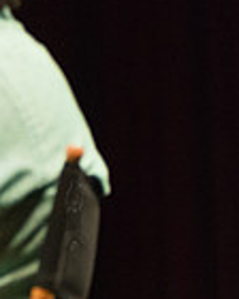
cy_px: 213
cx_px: -339
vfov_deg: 4.2
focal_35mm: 466
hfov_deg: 3.3
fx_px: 4120
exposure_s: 1/200
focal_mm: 120
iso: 4000
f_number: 2.8
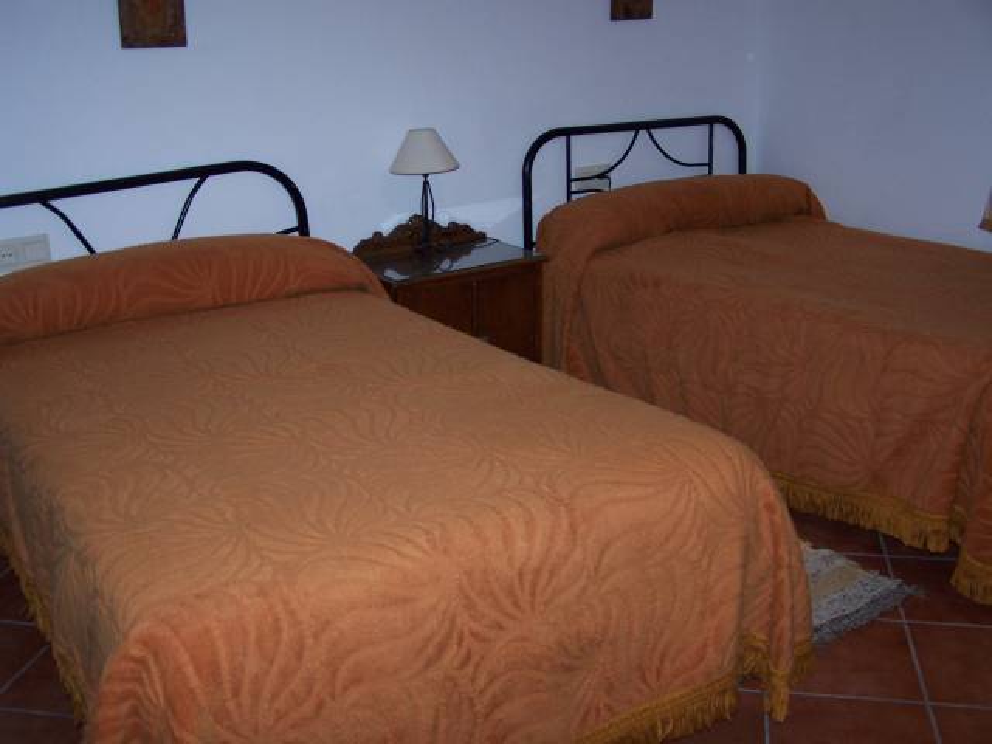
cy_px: 372
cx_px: 496
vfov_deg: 37.7
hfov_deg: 49.0
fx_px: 1089
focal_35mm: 38
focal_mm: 6.3
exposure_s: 1/60
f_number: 2.8
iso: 140
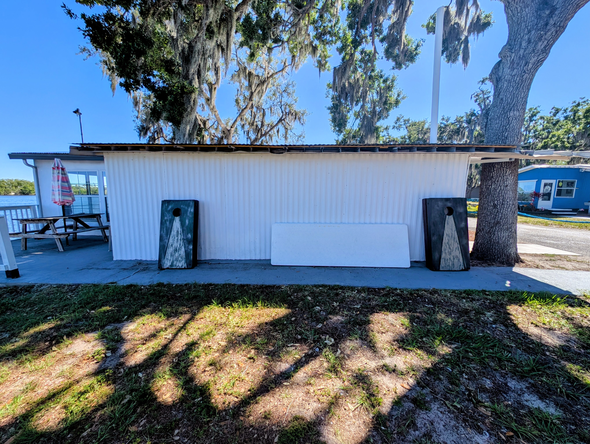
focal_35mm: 12
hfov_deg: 110.5
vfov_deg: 94.6
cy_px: 222
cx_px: 295
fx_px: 205
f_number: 1.95
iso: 41
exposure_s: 1/1271
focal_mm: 2.23
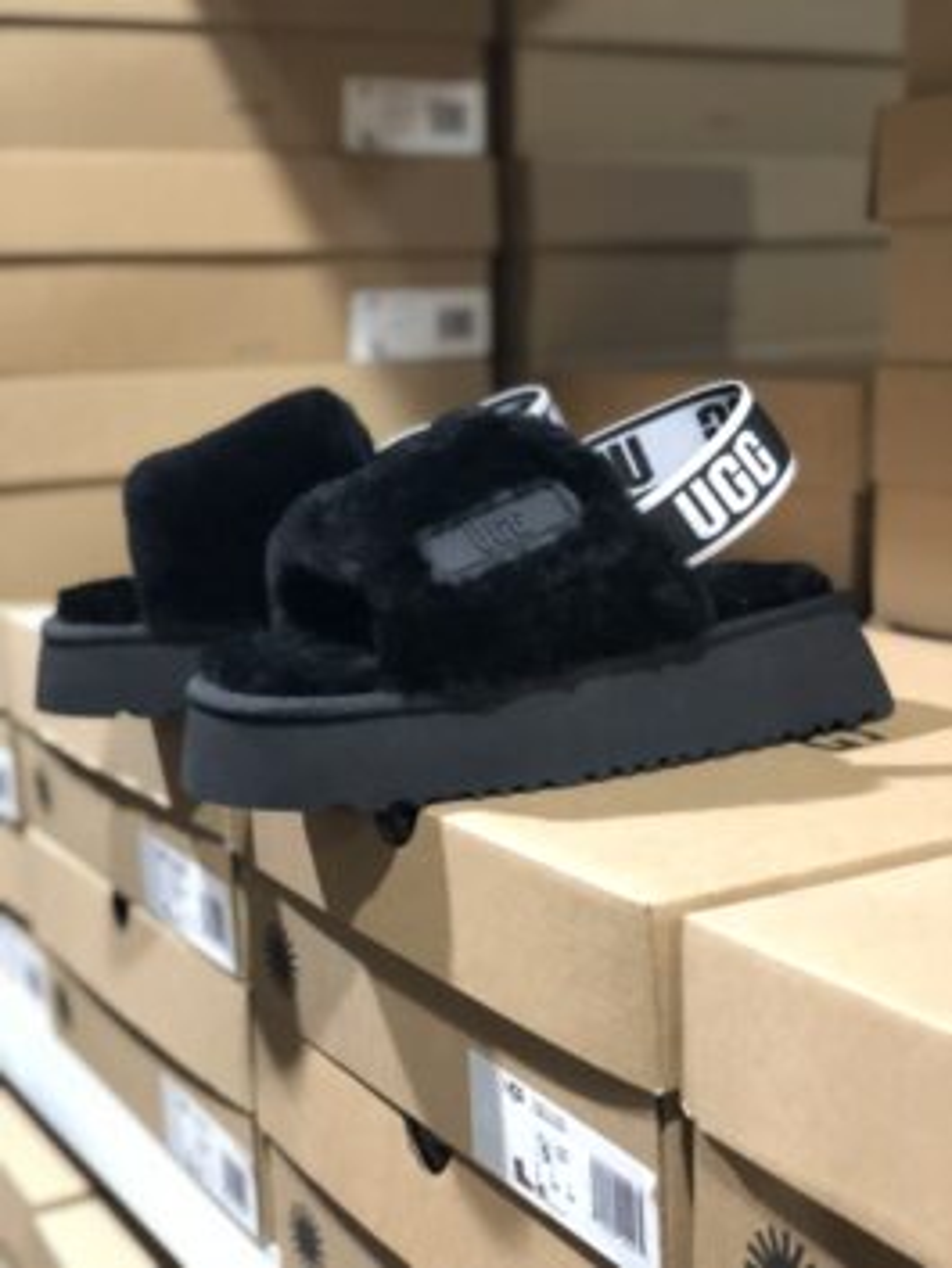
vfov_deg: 36.8
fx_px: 1906
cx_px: 476
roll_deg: -0.3
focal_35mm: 52
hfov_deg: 28.0
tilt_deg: -9.6
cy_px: 634
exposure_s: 1/9
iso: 160
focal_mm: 6
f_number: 2.4
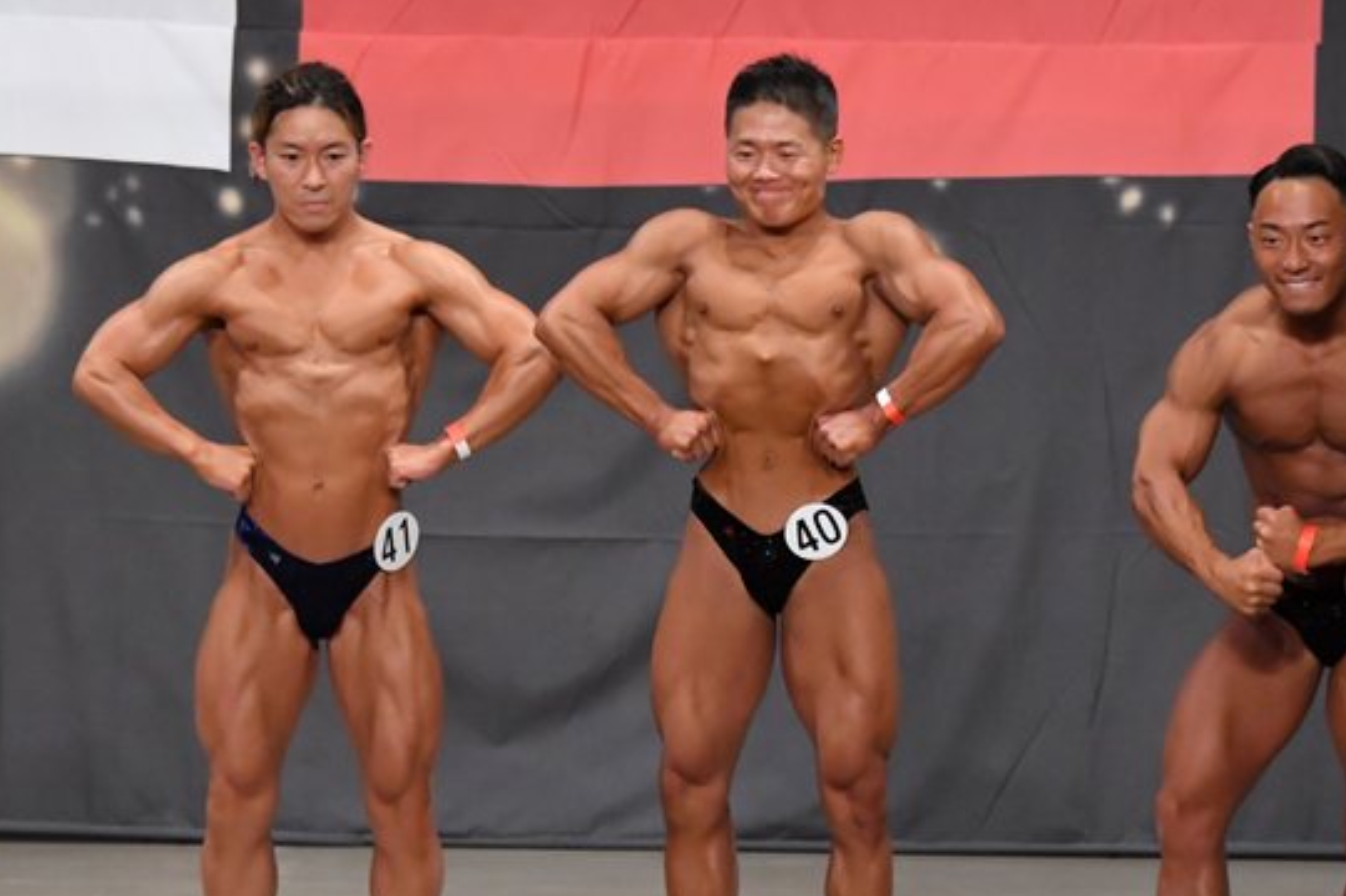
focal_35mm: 268
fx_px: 10014
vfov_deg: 5.1
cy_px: 595
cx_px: 735
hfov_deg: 7.7
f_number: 5.6
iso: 6400
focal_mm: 125
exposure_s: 1/400
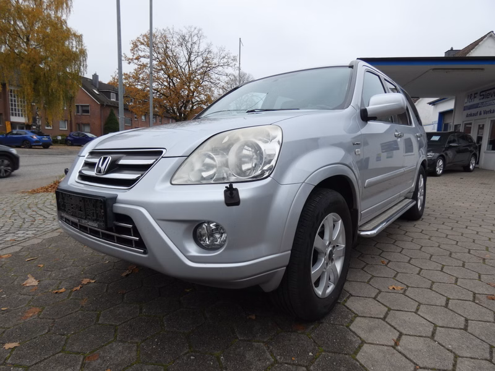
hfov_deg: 81.7
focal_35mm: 20
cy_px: 186
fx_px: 286
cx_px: 248
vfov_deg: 66.0
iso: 80
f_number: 2.8
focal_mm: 3.6
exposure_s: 1/160
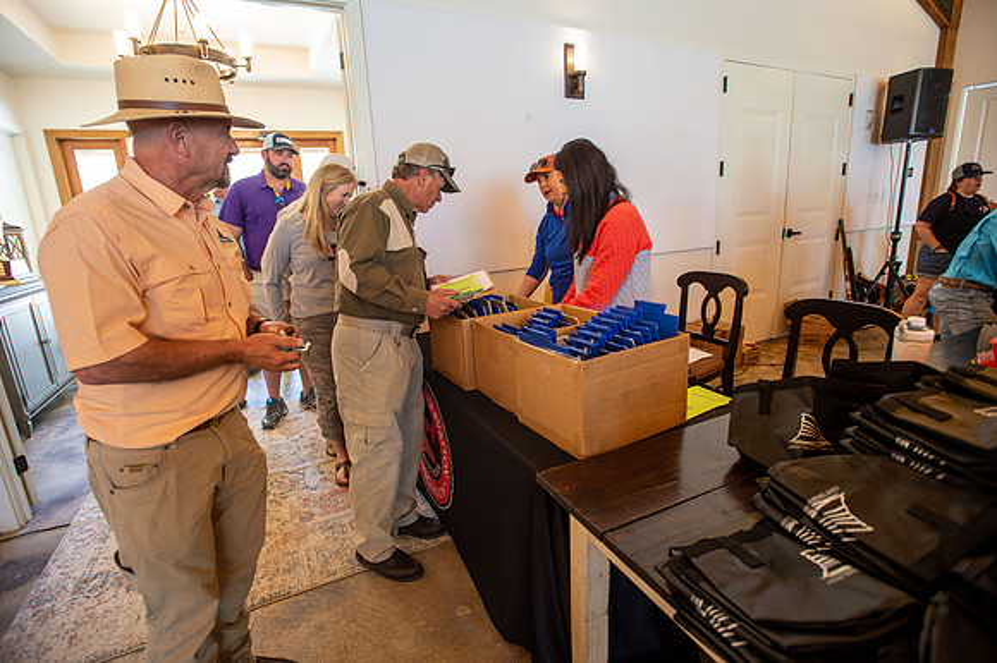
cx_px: 498
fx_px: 471
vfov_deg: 70.4
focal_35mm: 17
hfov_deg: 93.3
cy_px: 332
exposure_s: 1/50
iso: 1250
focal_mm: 17
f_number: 3.5
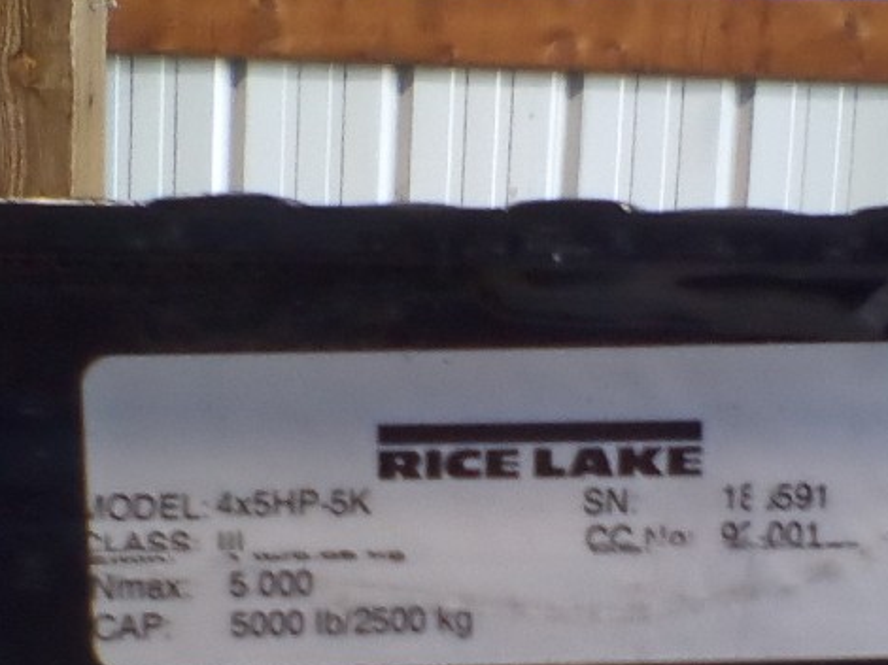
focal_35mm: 66
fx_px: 1692
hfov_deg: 29.4
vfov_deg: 21.9
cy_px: 538
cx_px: 516
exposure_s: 1/30
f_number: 2.4
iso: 113
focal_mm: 2.38
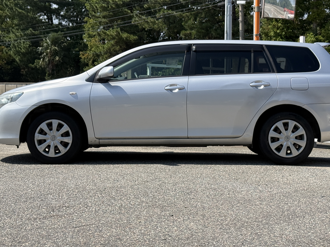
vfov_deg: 22.8
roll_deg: -0.8
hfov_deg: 30.3
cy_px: 83
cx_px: 163
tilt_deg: +0.7
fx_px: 610
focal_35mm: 64
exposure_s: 1/4587
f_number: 1.78
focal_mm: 6.76
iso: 80
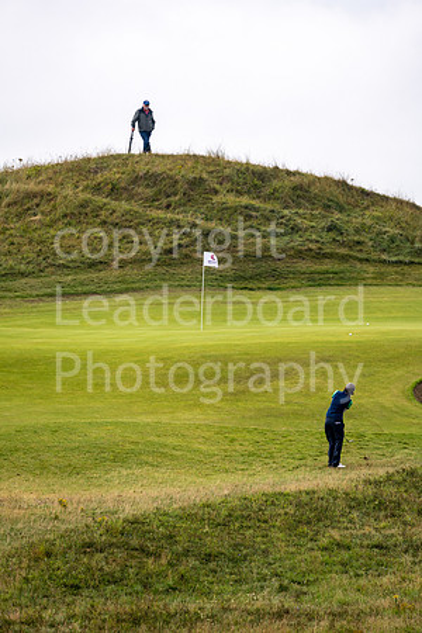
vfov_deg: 6.9
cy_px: 316
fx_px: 5275
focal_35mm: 300
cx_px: 211
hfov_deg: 4.6
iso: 200
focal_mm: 300
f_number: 5
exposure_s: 1/1250
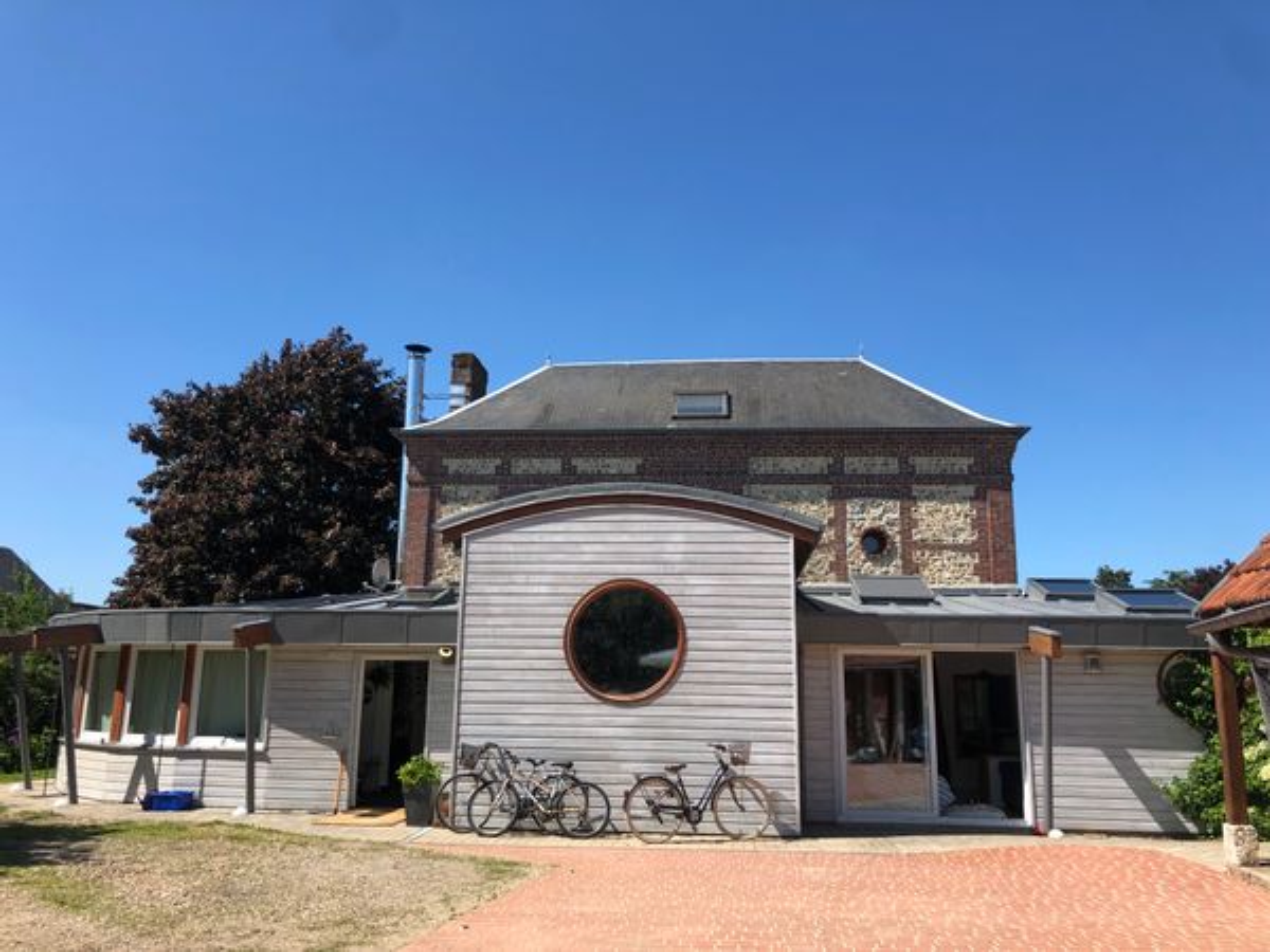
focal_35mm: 28
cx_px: 635
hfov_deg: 63.4
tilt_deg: +12.2
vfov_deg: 49.7
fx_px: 1027
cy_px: 476
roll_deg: +0.4
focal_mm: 4
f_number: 1.8
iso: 20
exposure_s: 1/1656
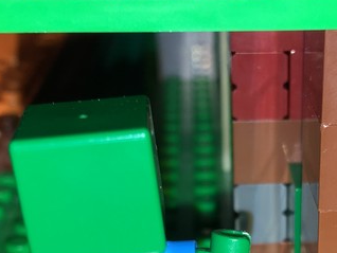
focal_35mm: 82
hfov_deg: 23.4
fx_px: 799
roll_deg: -0.6
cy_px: 264
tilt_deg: -28.4
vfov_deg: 17.5
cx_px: 280
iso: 25
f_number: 2.2
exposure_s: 1/178
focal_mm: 4.15
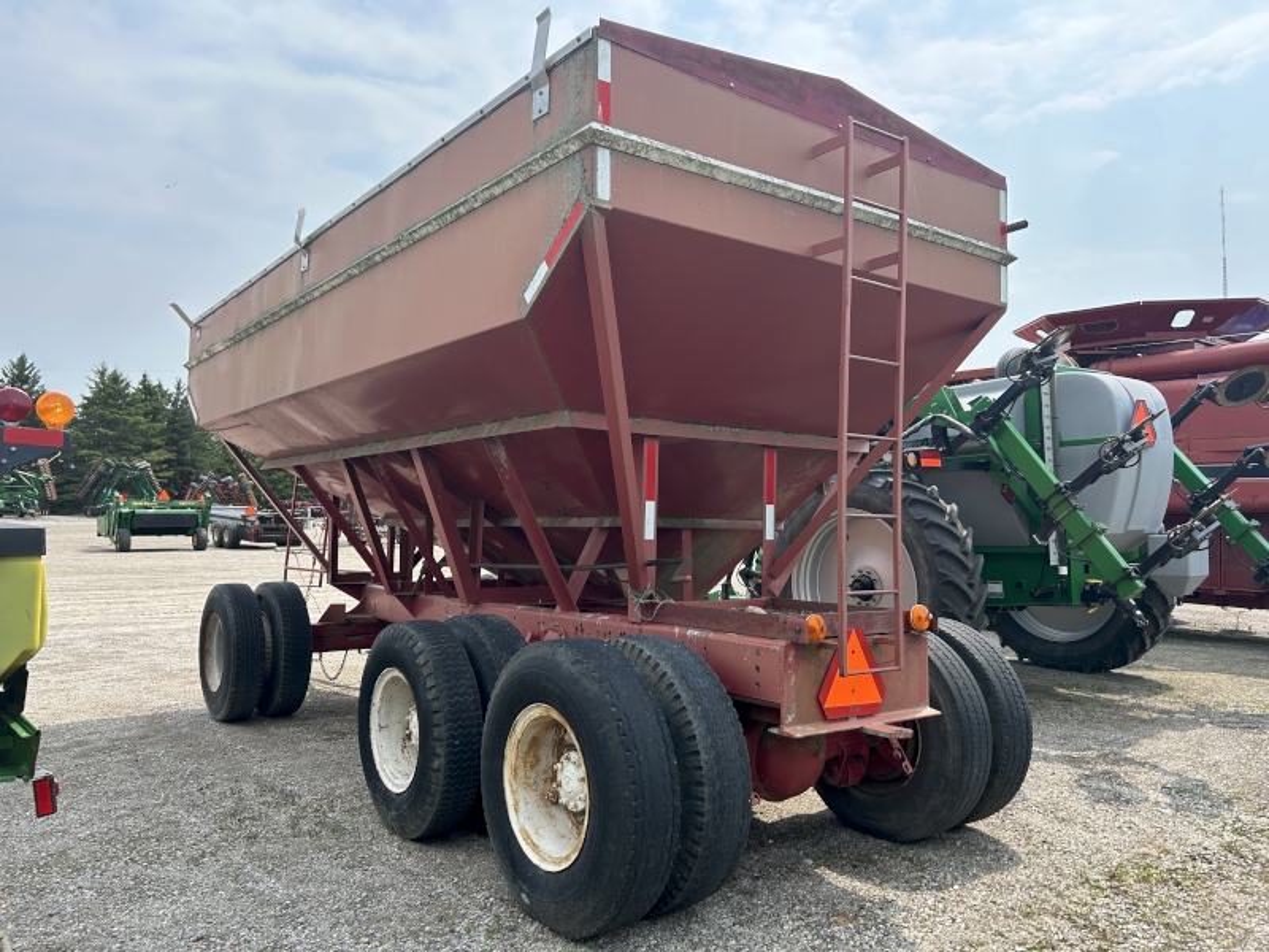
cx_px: 634
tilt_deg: +3.3
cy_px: 476
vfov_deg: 53.1
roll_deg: -1.3
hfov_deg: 67.3
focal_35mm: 26
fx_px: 953
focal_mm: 5.7
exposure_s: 1/2353
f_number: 1.5
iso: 50
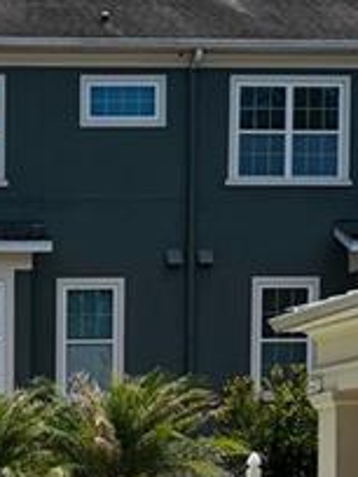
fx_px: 1944
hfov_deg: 10.0
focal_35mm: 141
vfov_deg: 13.5
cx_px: -250
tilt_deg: -2.0
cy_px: 615
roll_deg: +1.4
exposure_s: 1/6410
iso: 80
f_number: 1.78
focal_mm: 6.76
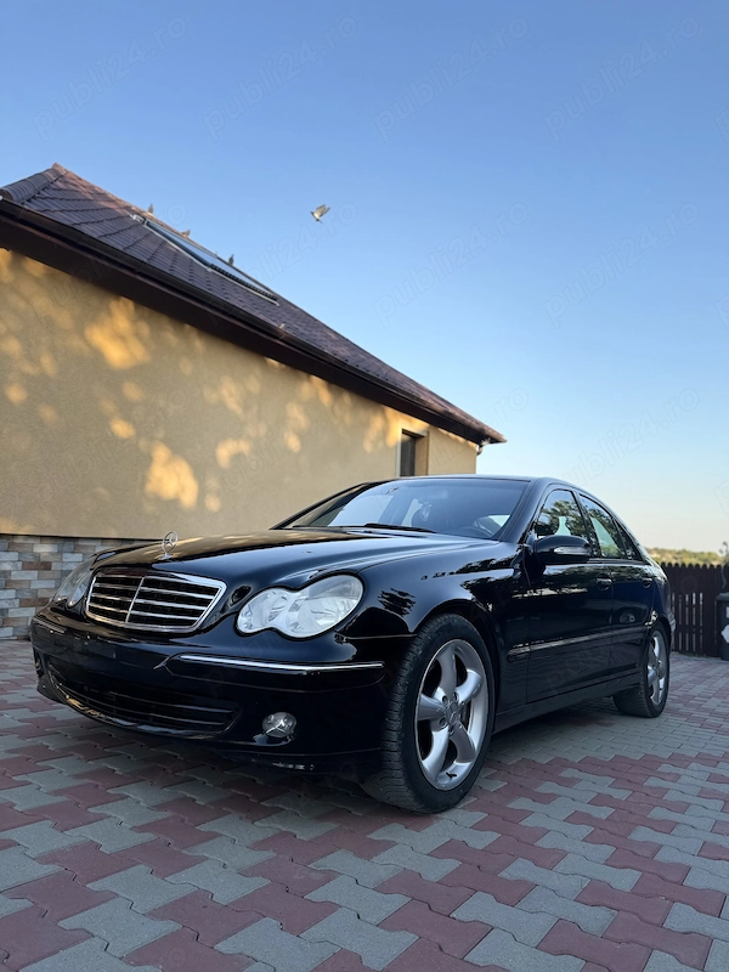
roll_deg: -3.1
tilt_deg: +4.4
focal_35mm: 24
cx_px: 364
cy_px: 486
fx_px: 674
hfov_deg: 56.8
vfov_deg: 71.6
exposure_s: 1/1437
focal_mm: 6.76
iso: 80
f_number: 1.78
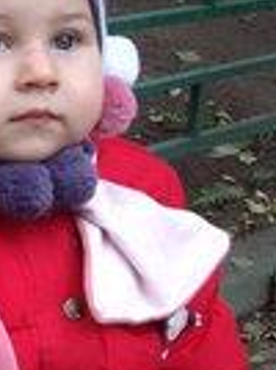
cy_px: 191
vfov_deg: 15.4
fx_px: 1365
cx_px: -6
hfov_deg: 11.4
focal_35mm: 128
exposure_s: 1/50
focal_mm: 6.2
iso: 200
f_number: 2.7
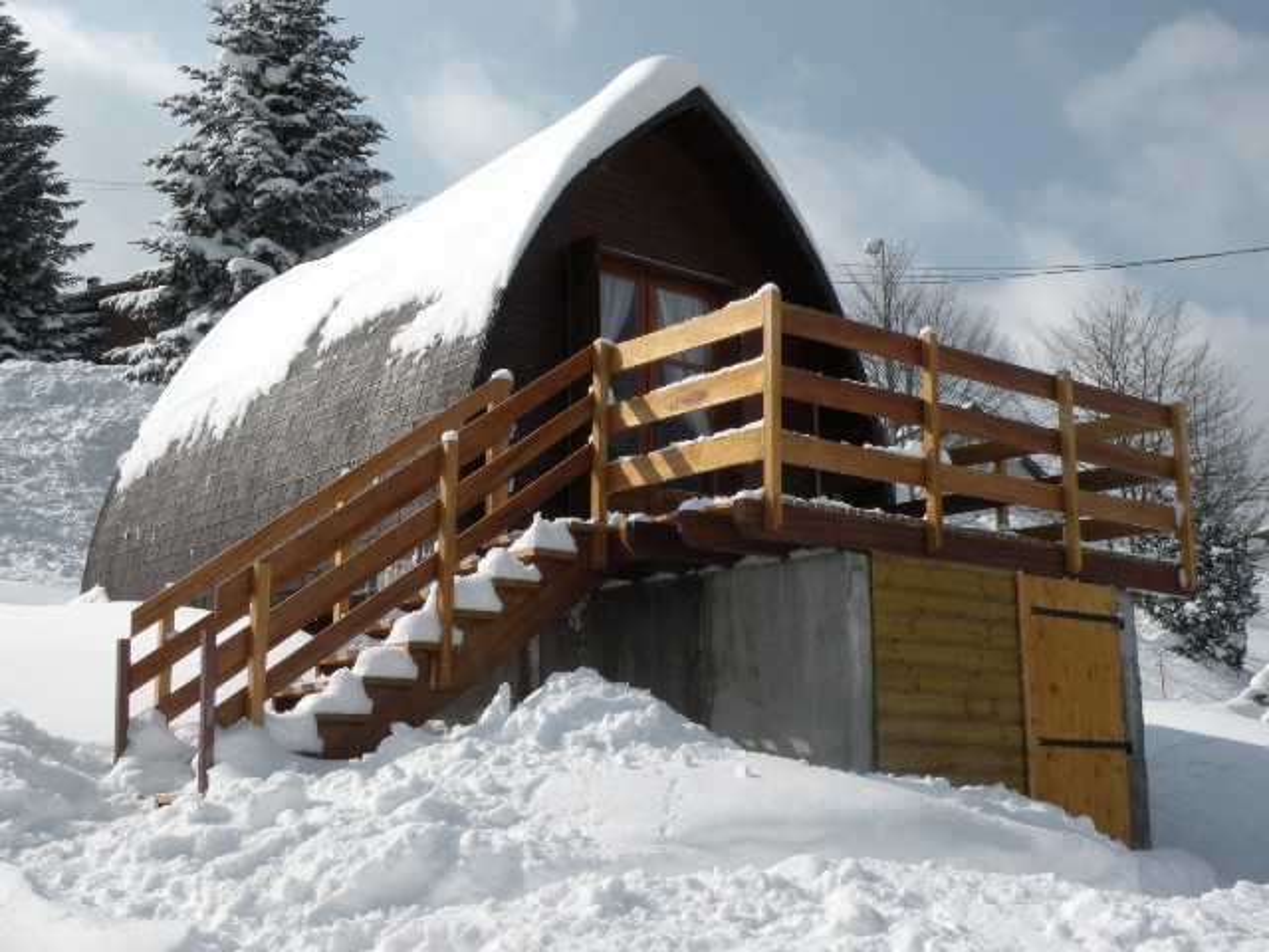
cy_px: 476
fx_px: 1540
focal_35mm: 42
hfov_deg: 44.8
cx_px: 634
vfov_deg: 34.3
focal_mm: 7.4
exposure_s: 1/327
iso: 64
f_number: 8
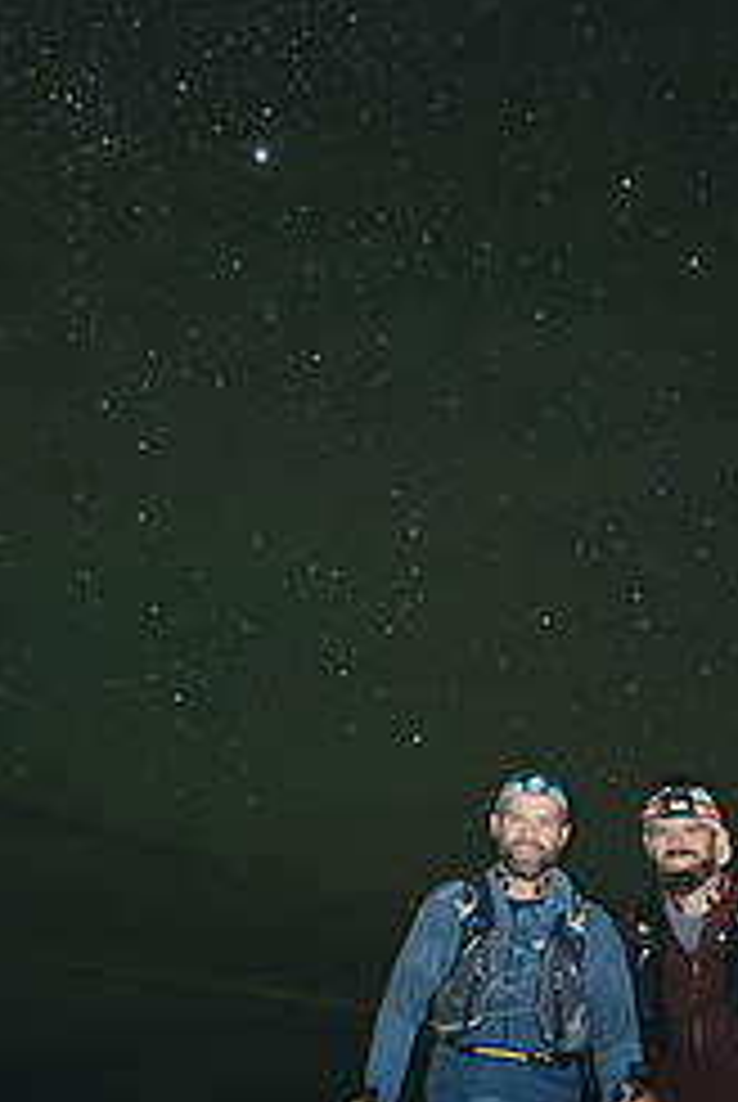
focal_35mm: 44
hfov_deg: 30.6
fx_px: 1349
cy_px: 607
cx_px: 418
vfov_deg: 44.4
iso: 6400
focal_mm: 24
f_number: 2.8
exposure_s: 6
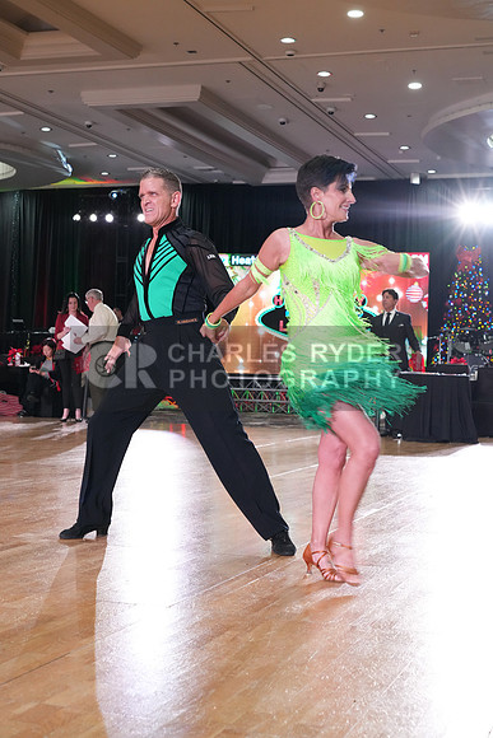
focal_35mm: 55
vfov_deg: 36.2
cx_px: 246
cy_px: 369
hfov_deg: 24.6
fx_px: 1129
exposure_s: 1/200
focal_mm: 55
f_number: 7.1
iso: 4000
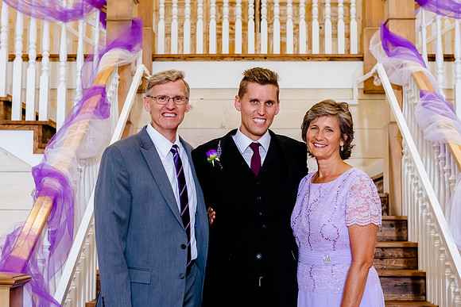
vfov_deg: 21.6
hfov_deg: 31.9
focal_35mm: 63
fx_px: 806
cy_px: 153
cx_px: 229
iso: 2500
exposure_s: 1/200
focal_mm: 62
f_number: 6.3
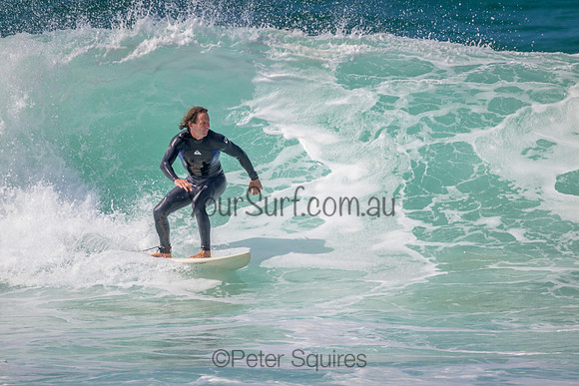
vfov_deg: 1.7
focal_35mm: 800
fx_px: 12869
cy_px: 193
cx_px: 290
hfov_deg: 2.6
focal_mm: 800
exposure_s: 1/1600
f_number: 11
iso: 560
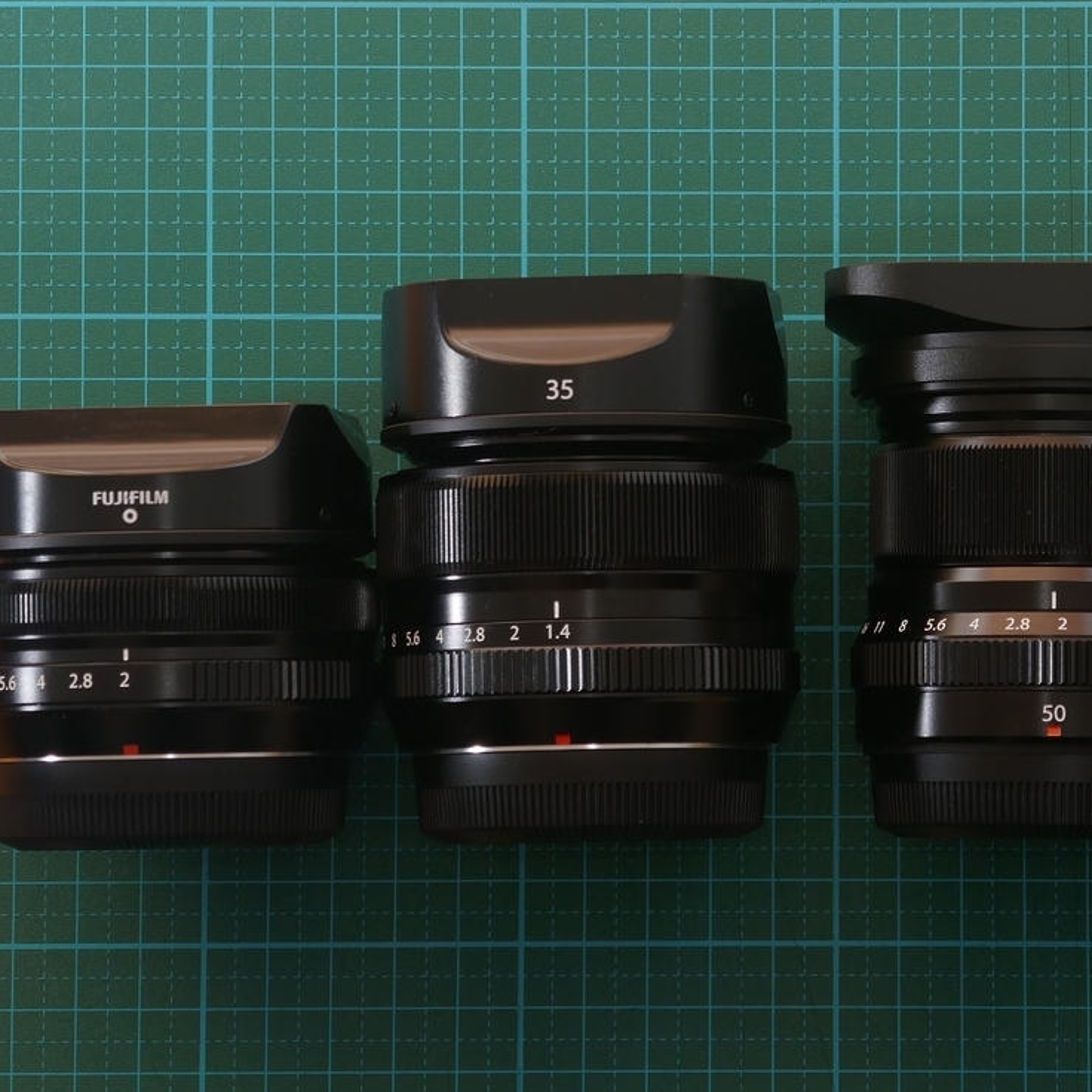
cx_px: 865
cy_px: 552
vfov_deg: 11.6
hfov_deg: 11.5
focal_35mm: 151
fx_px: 5389
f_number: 5.3
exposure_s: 1/40
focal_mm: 39.6
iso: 200
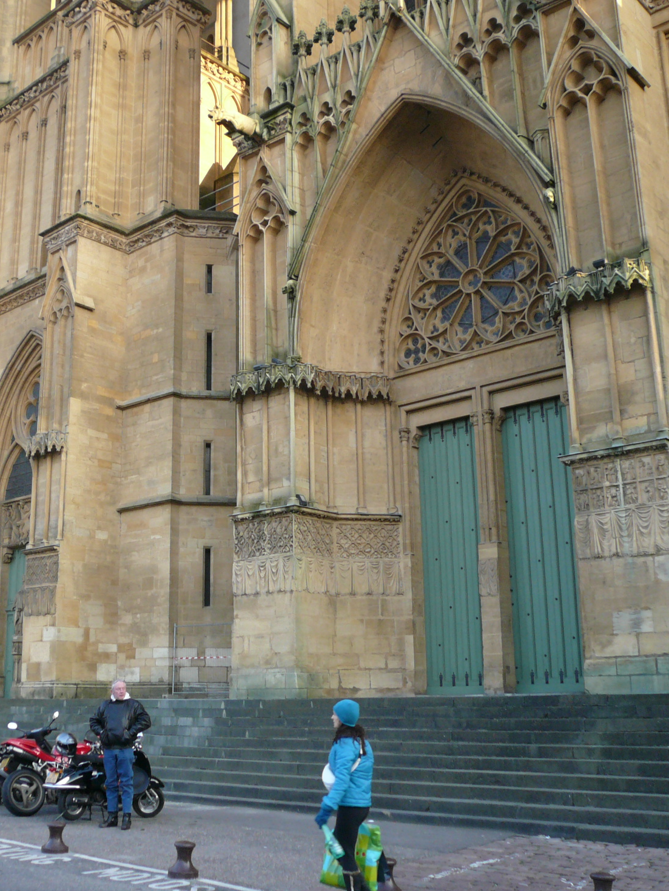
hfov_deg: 36.5
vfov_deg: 47.8
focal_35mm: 39
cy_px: 427
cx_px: 225
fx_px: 1005
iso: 100
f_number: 2.8
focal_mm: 4.6
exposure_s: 1/125
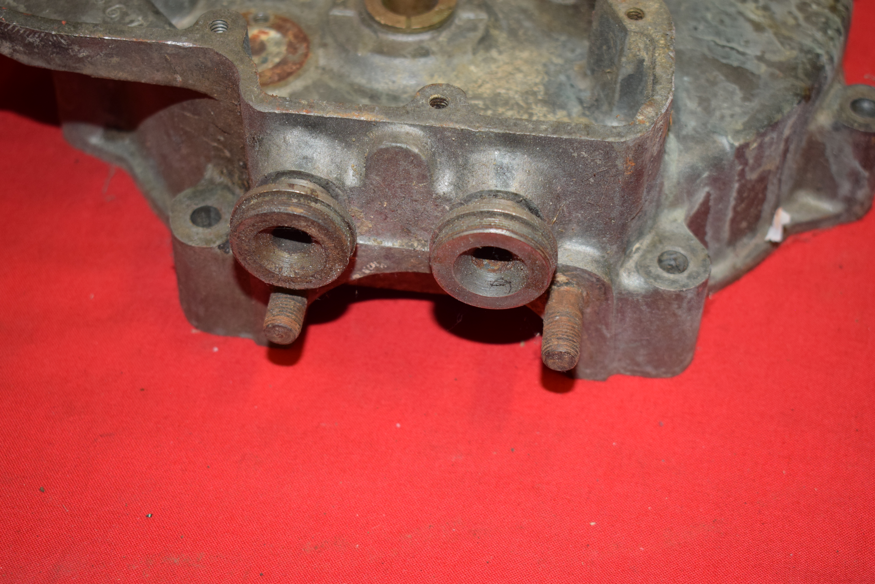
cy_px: 292
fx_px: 1386
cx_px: 438
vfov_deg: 23.8
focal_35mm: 57
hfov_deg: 35.0
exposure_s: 1/125
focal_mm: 38
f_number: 5
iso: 640
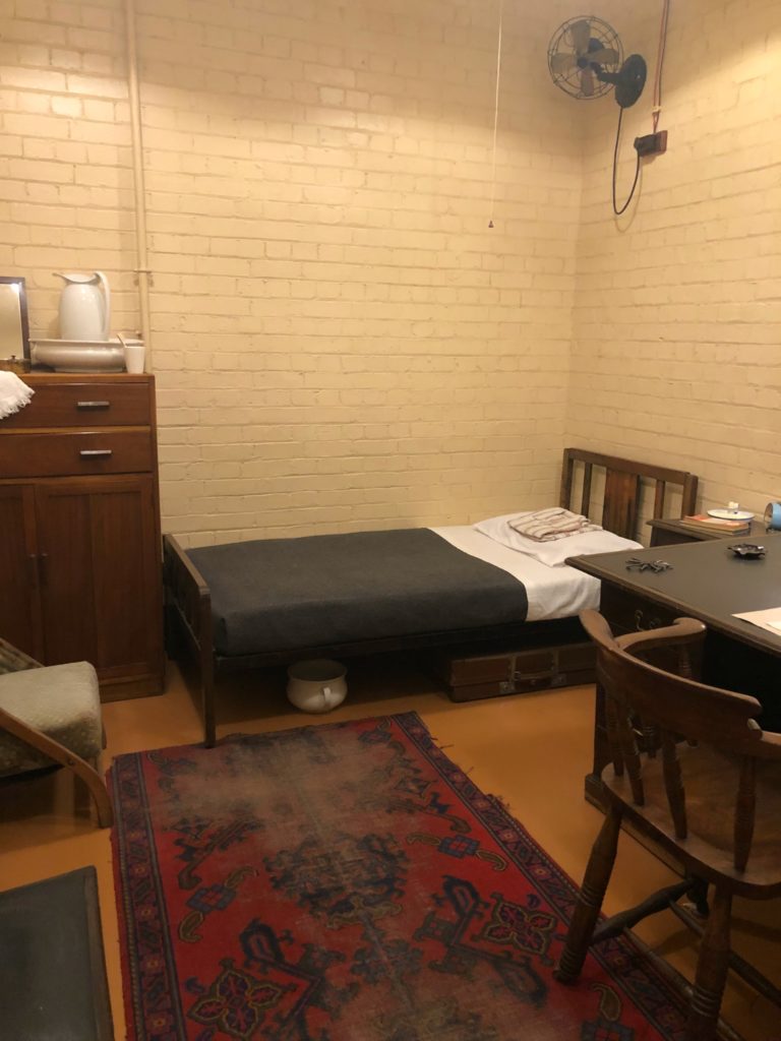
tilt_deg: -12.1
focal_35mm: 28
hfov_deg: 49.7
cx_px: 390
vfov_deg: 63.4
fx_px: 842
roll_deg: -0.6
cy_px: 520
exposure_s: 1/6
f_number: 1.8
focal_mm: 3.99
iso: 100
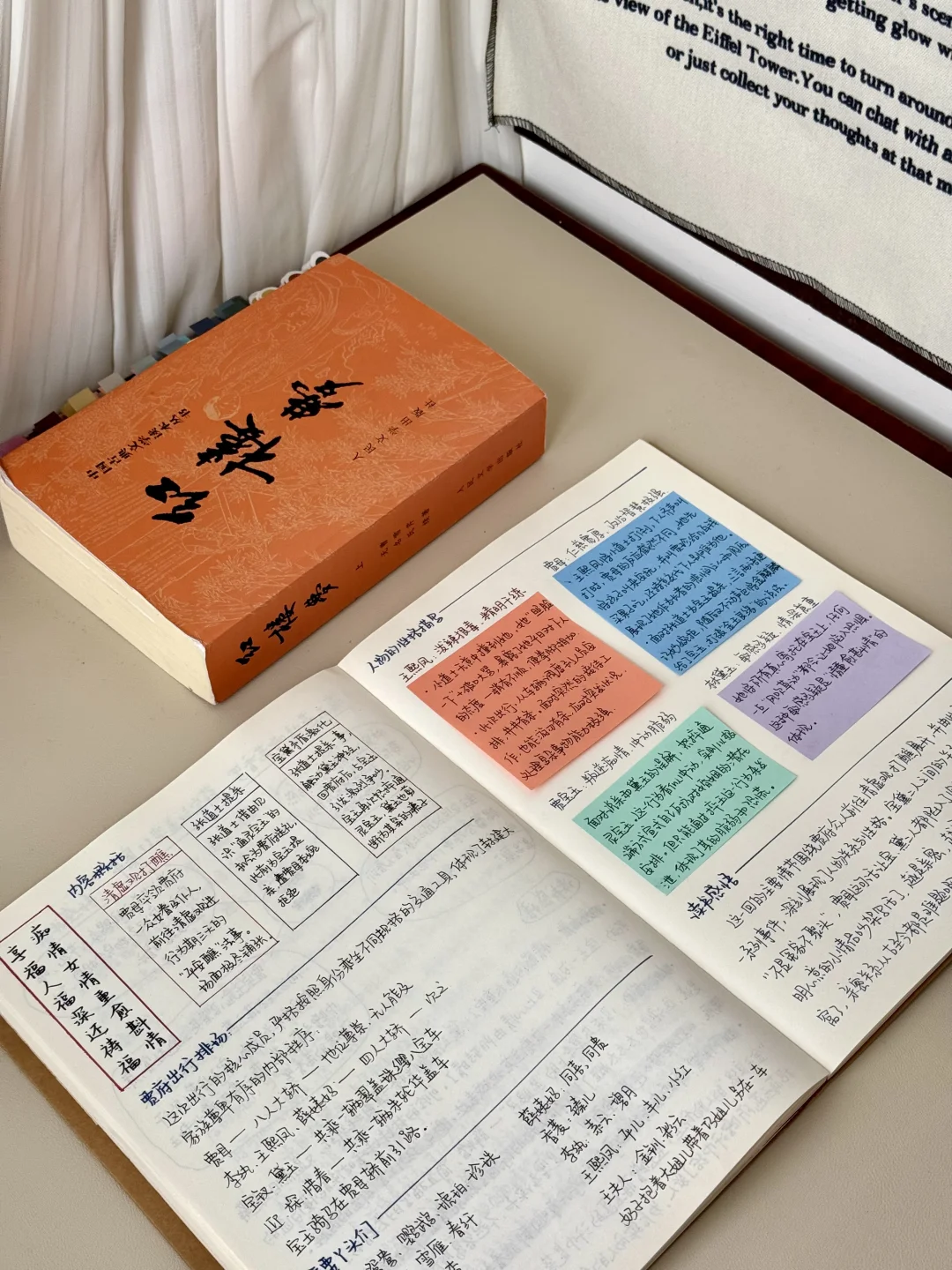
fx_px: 1760
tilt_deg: -49.0
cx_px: 476
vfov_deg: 39.7
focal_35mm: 48
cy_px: 635
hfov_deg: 30.3
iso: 80
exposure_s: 1/121
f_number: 1.78
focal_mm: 6.76
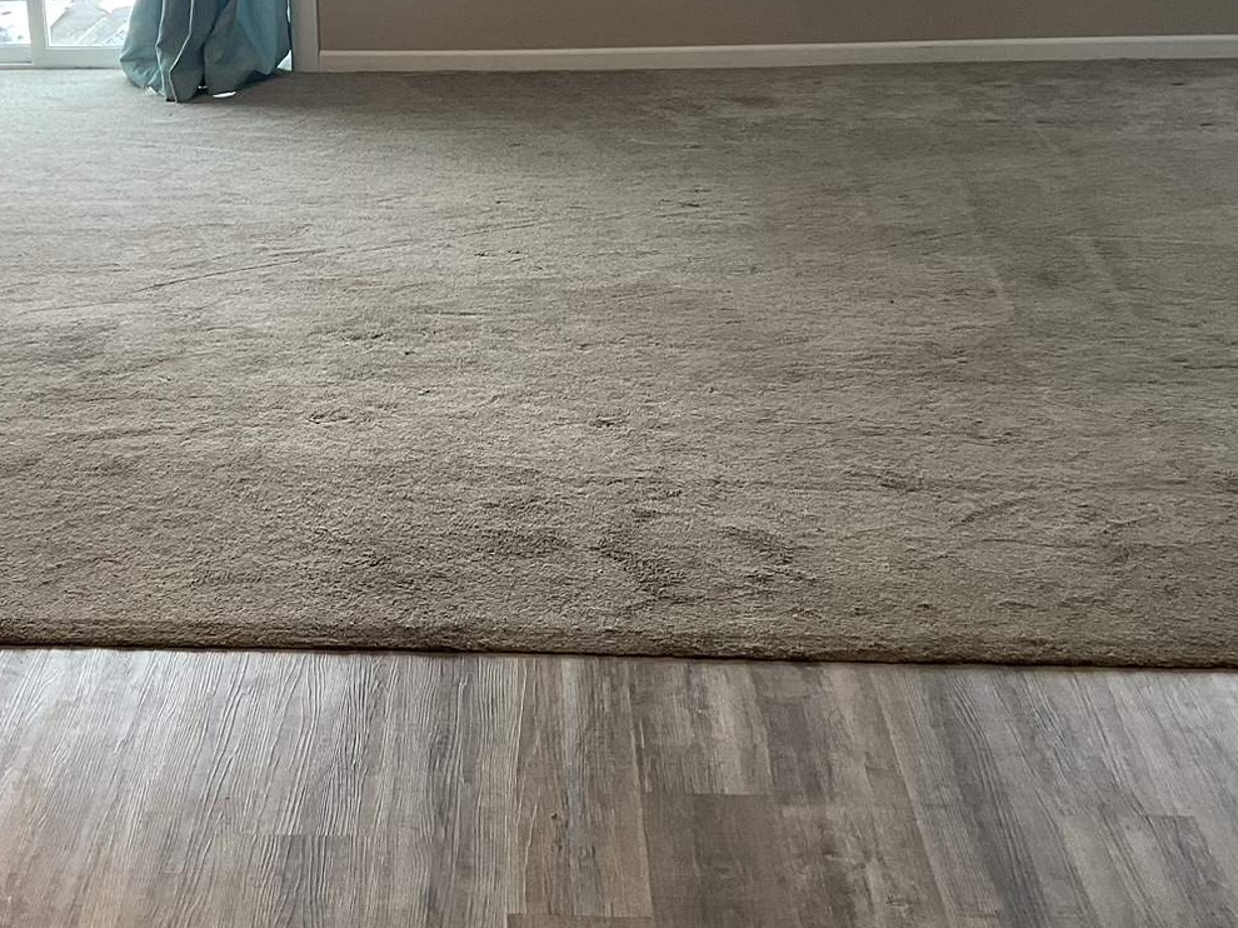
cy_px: 266
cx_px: 334
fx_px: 2145
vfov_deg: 24.2
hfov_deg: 31.7
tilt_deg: -17.4
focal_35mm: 60
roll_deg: +2.4
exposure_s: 1/60
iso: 40
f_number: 1.8
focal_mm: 3
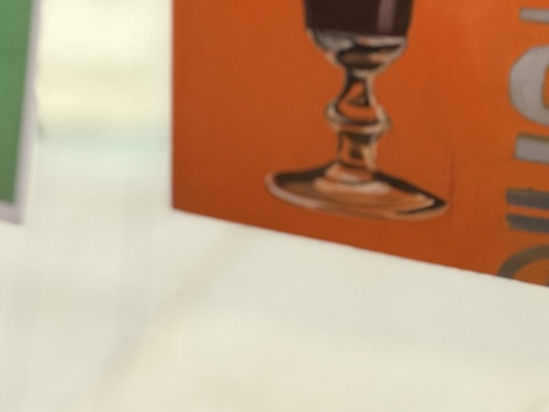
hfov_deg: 16.8
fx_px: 1523
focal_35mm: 96
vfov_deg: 14.7
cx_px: -449
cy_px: -122
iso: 100
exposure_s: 1/467
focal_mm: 6.76
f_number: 1.78
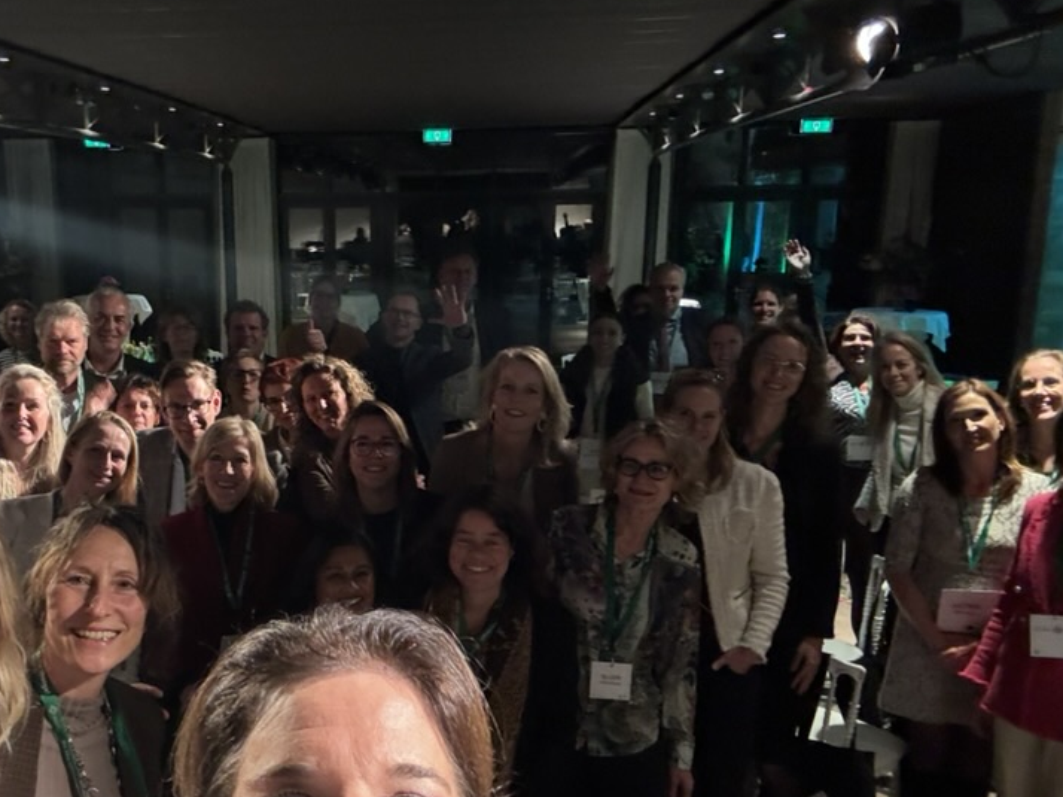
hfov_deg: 54.2
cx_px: 350
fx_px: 1013
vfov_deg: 42.9
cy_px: 431
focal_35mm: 33
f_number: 1.9
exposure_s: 1/30
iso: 400
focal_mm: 2.69
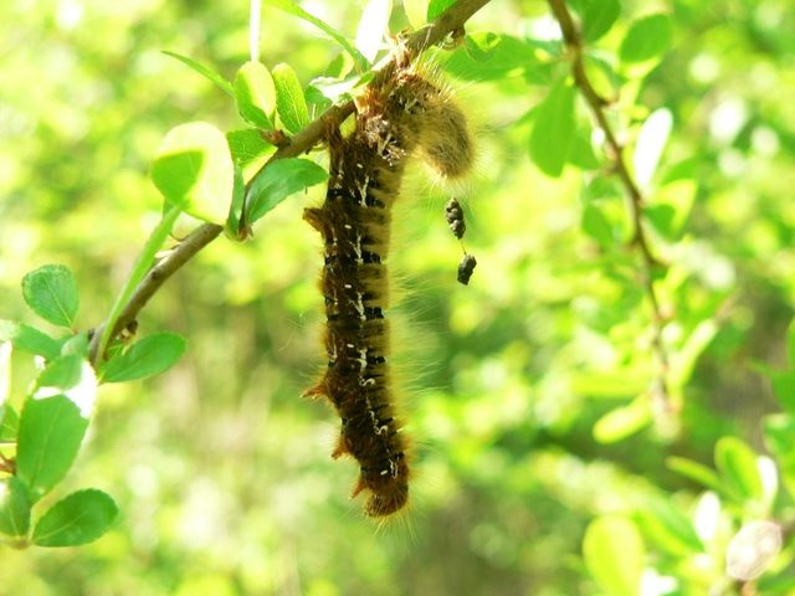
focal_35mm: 77
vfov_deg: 19.1
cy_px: 298
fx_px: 1768
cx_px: 398
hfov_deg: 25.3
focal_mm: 12.8
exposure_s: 1/80
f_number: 4
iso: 80
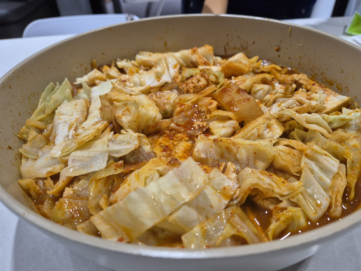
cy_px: 139
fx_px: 250
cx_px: 187
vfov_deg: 56.8
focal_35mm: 24
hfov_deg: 71.6
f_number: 1.8
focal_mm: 5.4
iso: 250
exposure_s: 1/120
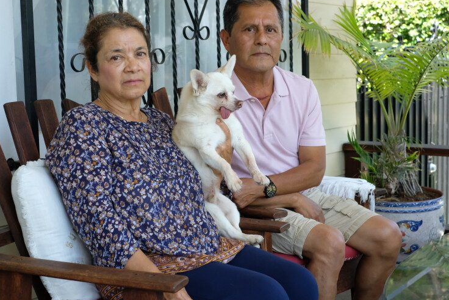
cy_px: 142
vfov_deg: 23.8
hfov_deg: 35.0
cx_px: 237
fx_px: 711
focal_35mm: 57
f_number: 5.6
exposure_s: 1/1000
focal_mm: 35
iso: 3200
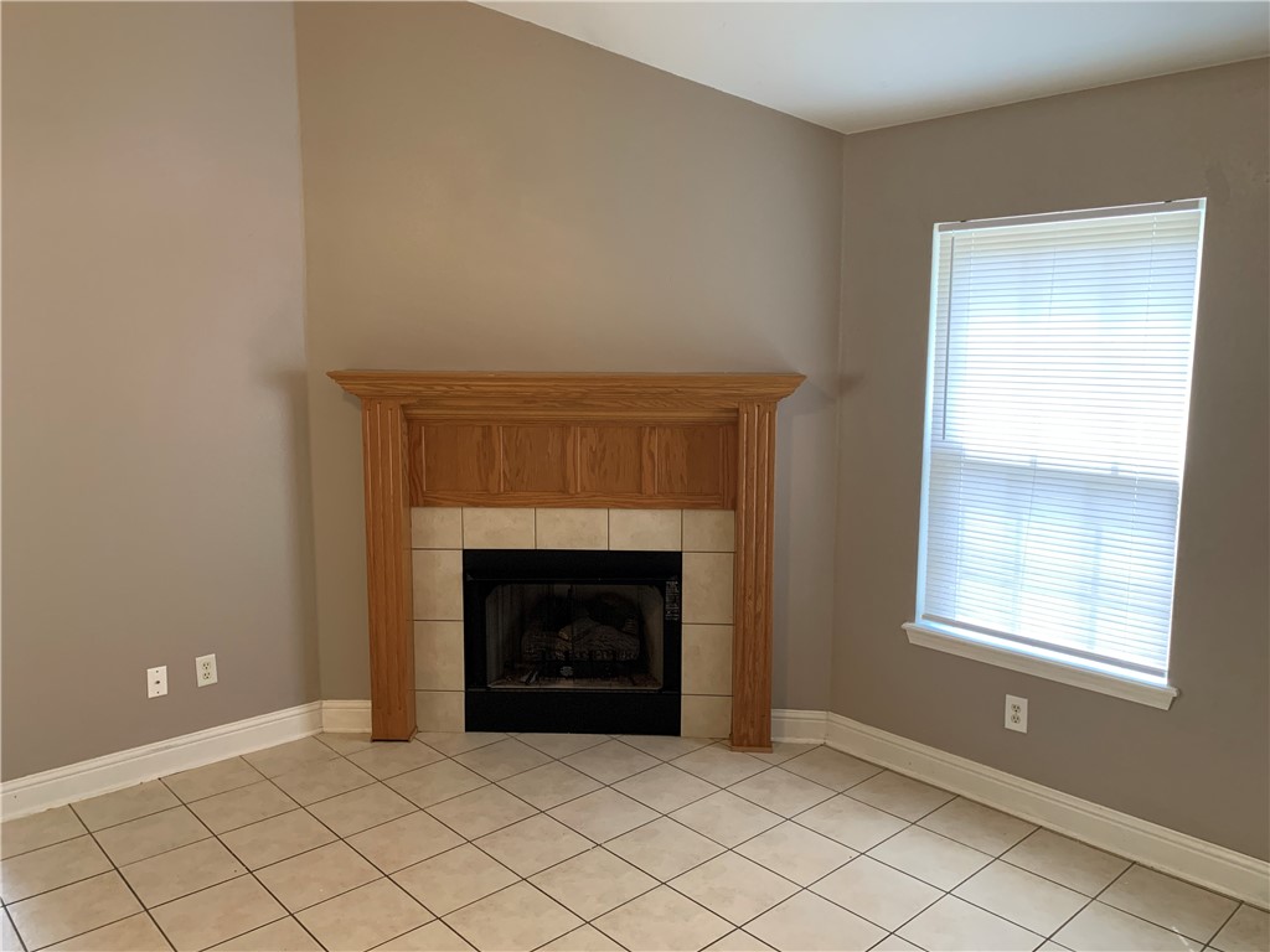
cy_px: 476
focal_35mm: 26
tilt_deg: -9.3
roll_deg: +0.2
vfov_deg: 53.1
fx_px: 954
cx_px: 635
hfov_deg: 67.3
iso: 250
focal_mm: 4.25
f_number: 1.8
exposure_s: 1/60
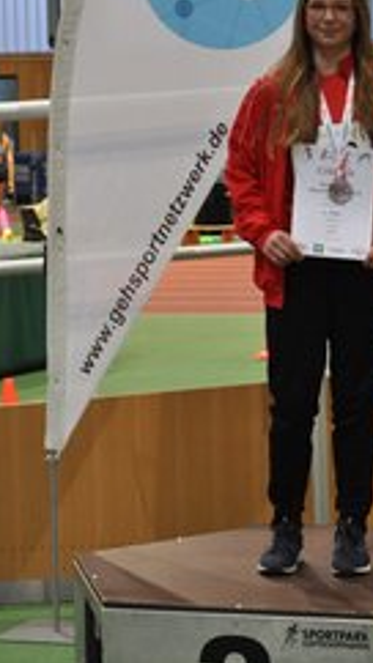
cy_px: 238
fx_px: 2514
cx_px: 296
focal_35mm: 143
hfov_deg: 8.5
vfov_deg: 15.0
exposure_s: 1/40
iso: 800
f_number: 5.6
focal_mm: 55
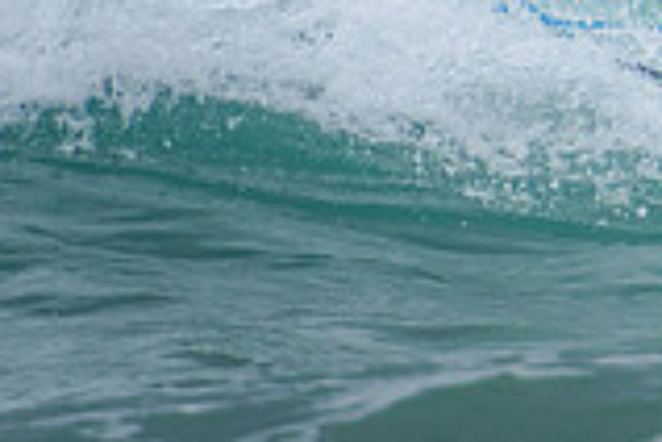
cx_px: 1199
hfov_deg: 0.9
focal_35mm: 2190
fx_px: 40269
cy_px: -332
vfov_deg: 0.6
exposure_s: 1/2000
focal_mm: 400
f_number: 5.6
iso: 450
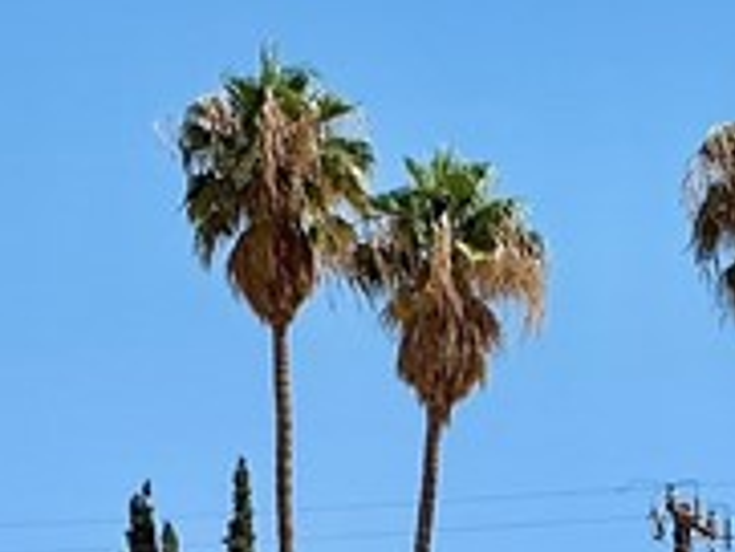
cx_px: 512
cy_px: 1161
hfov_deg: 12.0
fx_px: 3485
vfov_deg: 8.5
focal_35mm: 164
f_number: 1.8
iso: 25
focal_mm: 3
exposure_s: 1/3125
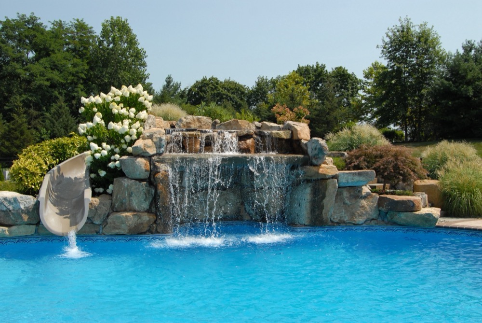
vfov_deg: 37.0
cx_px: 241
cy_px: 162
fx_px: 482
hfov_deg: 53.1
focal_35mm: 36
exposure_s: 1/2000
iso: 400
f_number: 5.6
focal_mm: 24
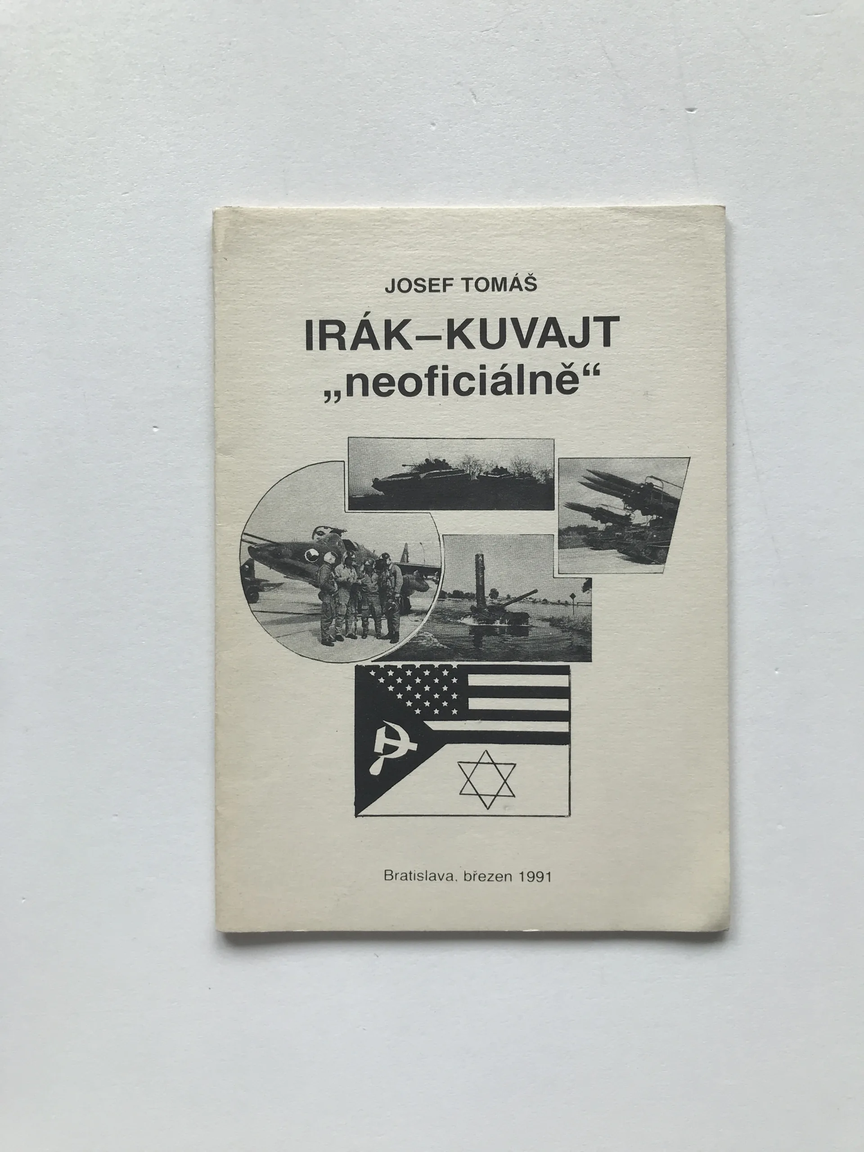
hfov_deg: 49.7
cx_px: 432
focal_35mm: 28
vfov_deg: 63.4
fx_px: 932
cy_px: 576
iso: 20
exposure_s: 1/388
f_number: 1.8
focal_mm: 3.99
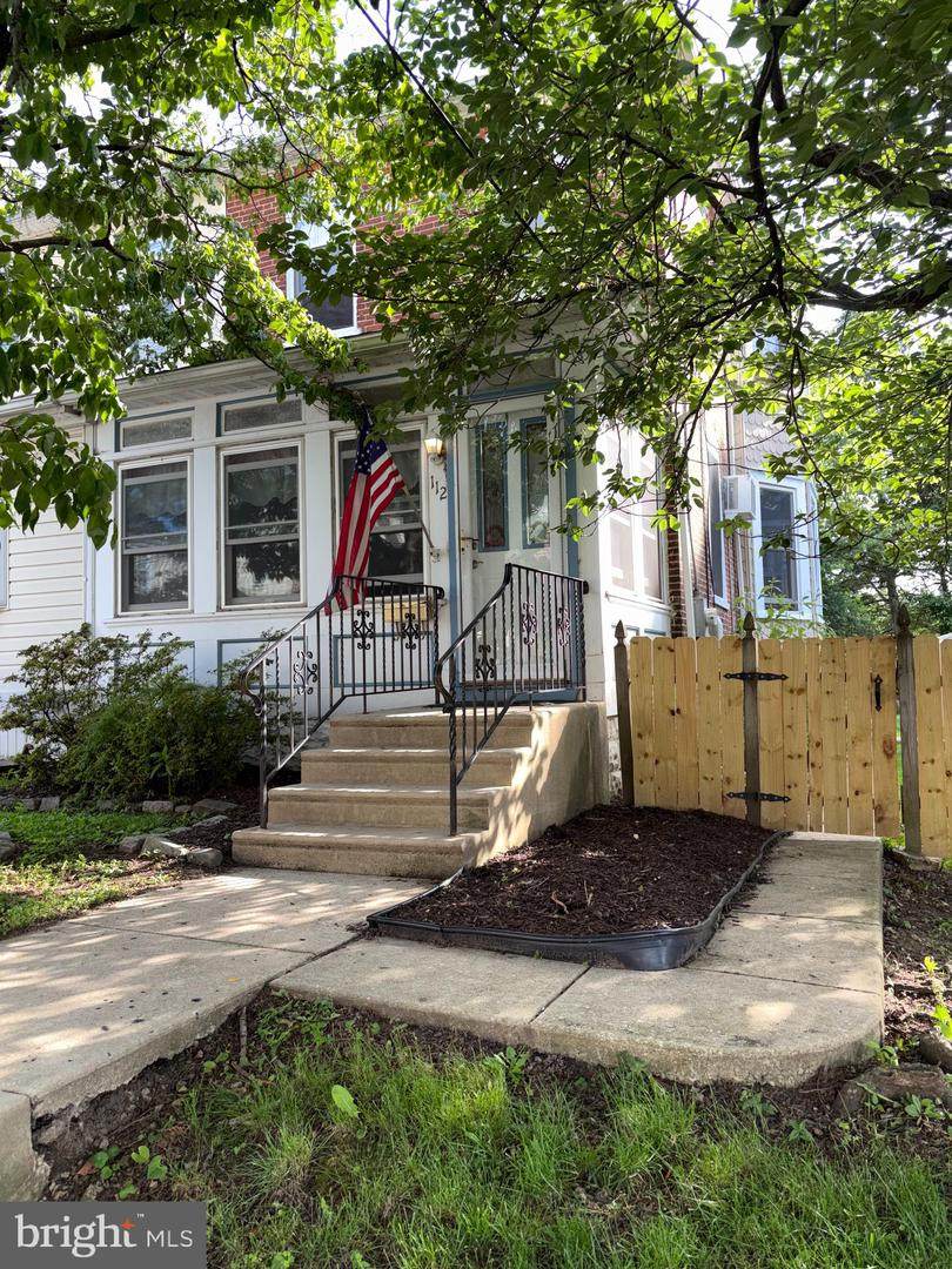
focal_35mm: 26
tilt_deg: +3.4
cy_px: 634
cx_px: 476
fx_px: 953
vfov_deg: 67.3
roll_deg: +1.4
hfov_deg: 53.1
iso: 64
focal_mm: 5.96
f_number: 1.6
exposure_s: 1/336
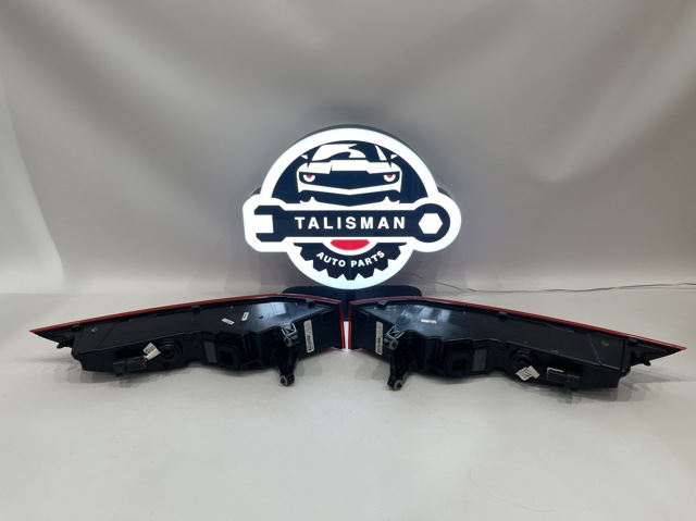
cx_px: 348
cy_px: 260
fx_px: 502
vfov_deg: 54.8
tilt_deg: -21.5
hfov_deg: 69.4
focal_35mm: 25
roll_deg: +1.2
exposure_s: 1/100
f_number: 1.6
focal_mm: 5.1
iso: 50
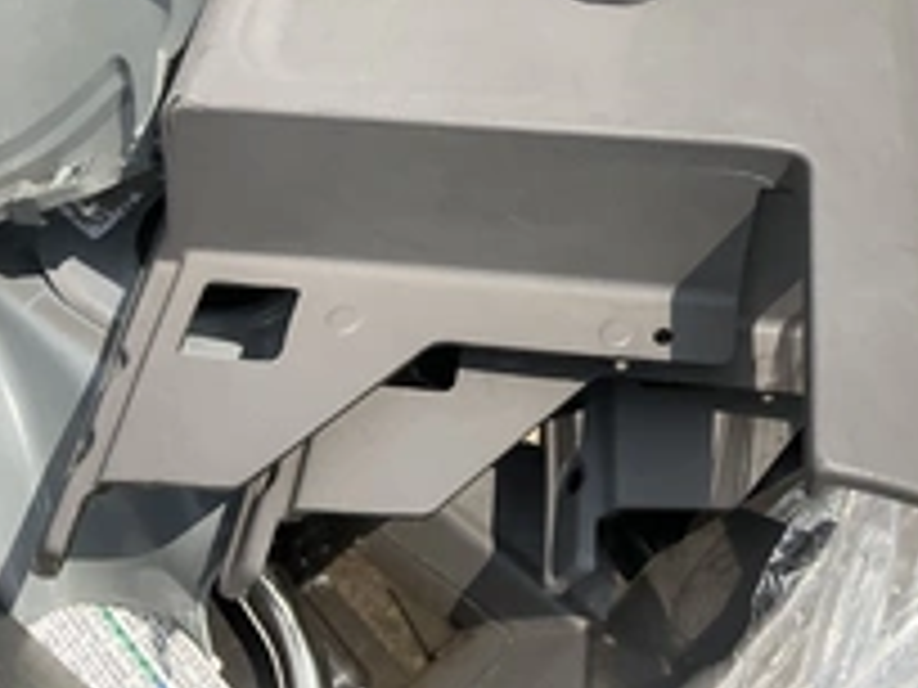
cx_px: 698
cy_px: 36
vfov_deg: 24.7
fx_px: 1512
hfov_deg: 33.1
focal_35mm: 57
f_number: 1.8
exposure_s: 1/2141
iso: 25
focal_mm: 3
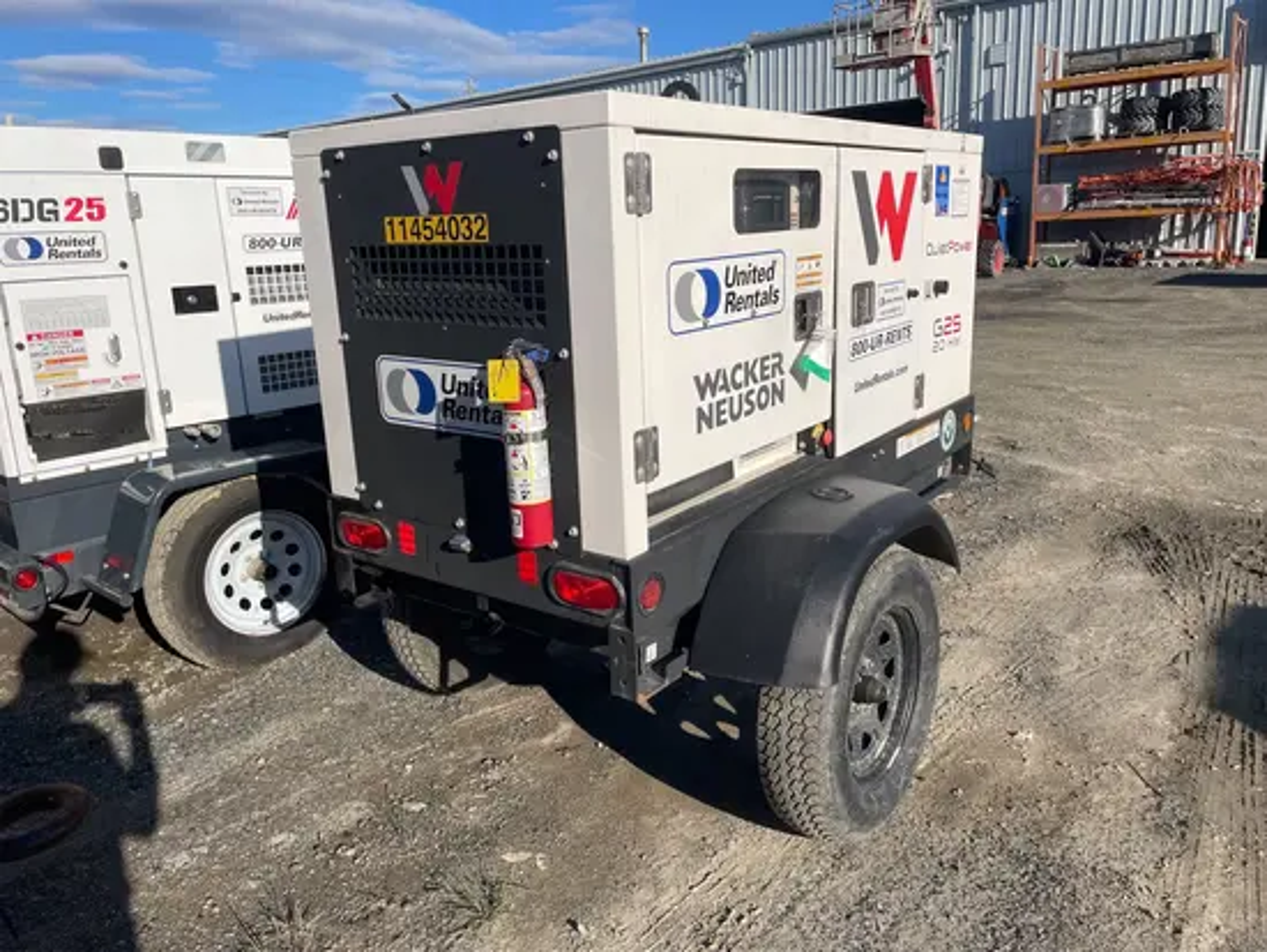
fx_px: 952
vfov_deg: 53.1
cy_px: 476
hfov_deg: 67.3
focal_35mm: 26
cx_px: 634
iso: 32
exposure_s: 1/6135
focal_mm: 4.2
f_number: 1.6
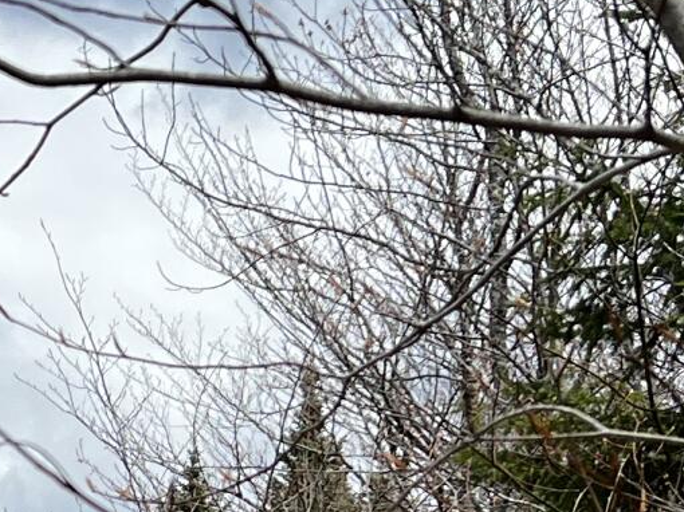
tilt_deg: +6.1
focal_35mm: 153
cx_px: -520
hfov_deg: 12.0
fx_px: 3022
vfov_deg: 9.3
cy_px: 867
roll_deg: -1.2
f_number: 1.5
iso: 50
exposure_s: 1/2632
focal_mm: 5.7
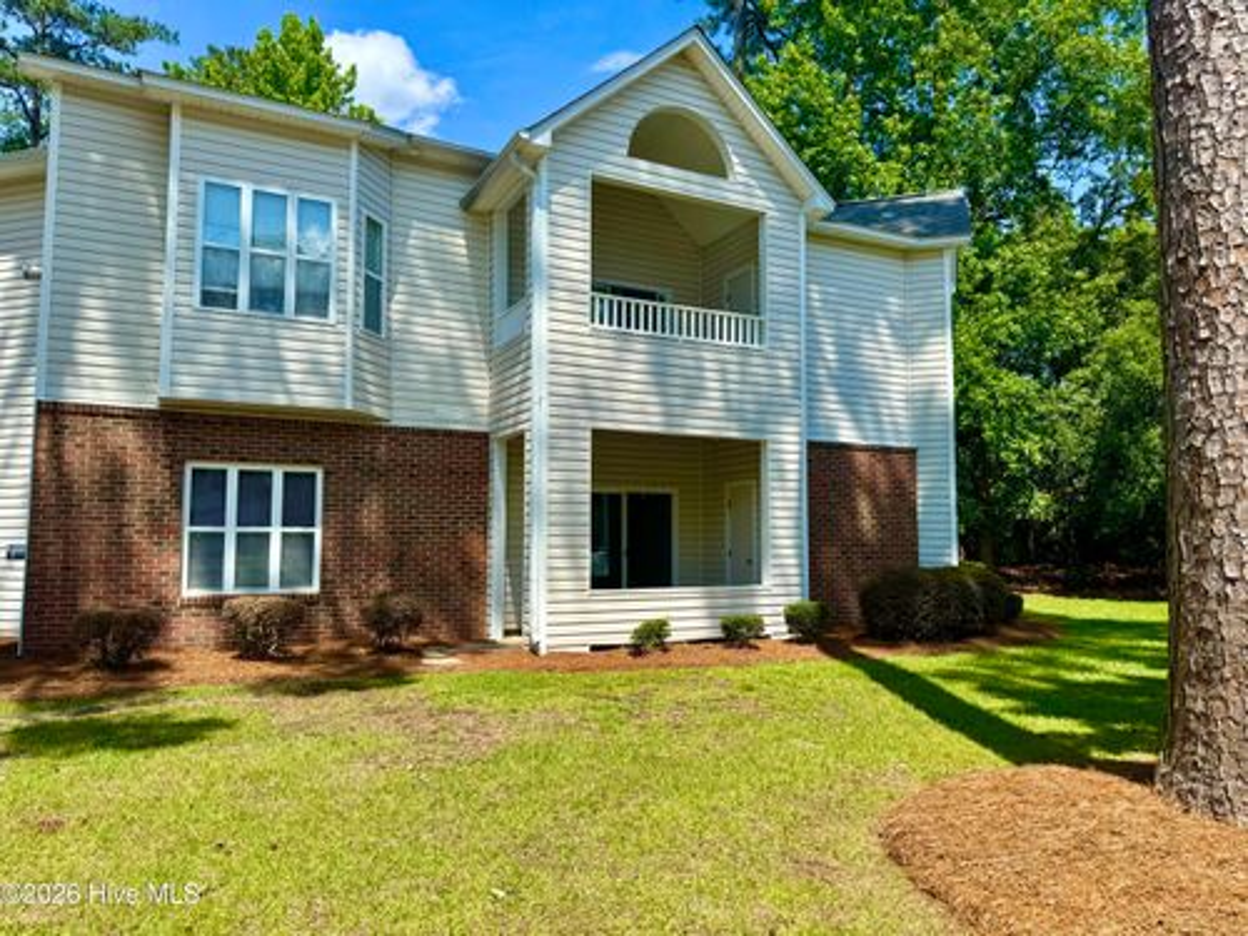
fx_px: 865
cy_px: 468
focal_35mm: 24
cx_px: 624
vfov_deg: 56.8
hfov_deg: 71.6
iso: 80
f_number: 1.78
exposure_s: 1/3597
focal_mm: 6.76
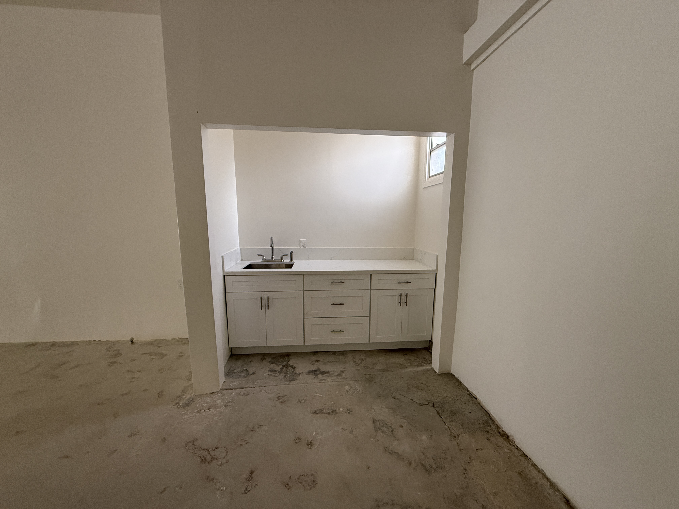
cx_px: 340
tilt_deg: -9.2
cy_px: 254
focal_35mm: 14
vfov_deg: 85.7
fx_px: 275
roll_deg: -0.3
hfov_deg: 102.1
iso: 320
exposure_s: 1/99
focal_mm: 2.22
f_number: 2.2
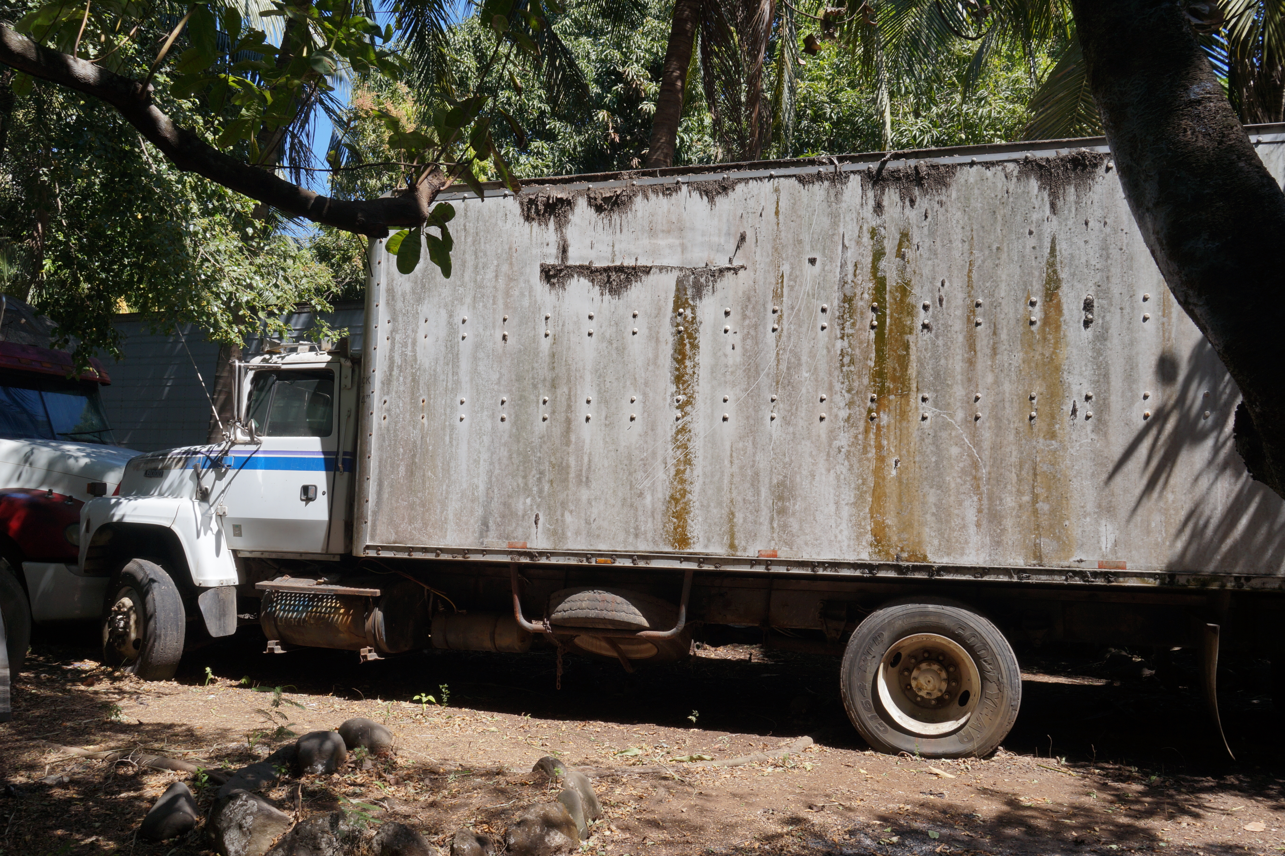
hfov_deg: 62.0
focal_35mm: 30
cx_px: 642
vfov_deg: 43.6
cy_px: 428
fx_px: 1070
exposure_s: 1/100
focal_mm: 20
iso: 100
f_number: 11
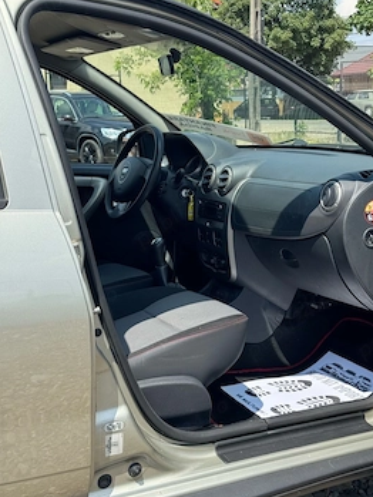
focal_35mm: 55
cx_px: 211
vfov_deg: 34.9
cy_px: 229
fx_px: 790
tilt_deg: -8.9
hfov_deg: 26.6
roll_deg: +2.1
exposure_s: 1/1869
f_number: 1.78
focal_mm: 6.76
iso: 64
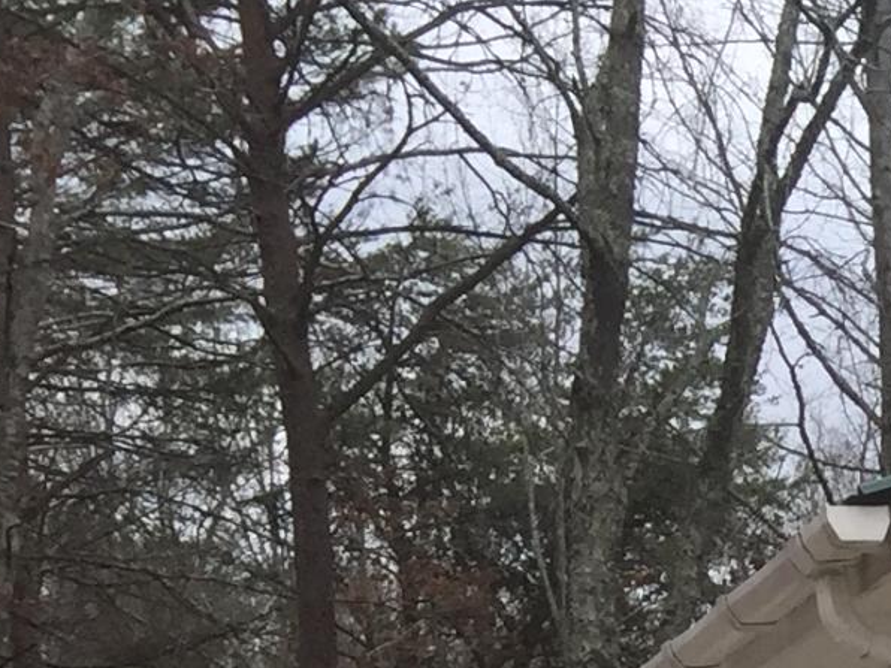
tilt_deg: -4.0
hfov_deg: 11.1
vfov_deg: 9.1
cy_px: 1620
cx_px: 2220
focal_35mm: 146
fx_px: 3758
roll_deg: +1.6
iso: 32
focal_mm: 4.15
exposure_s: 1/608
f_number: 2.2
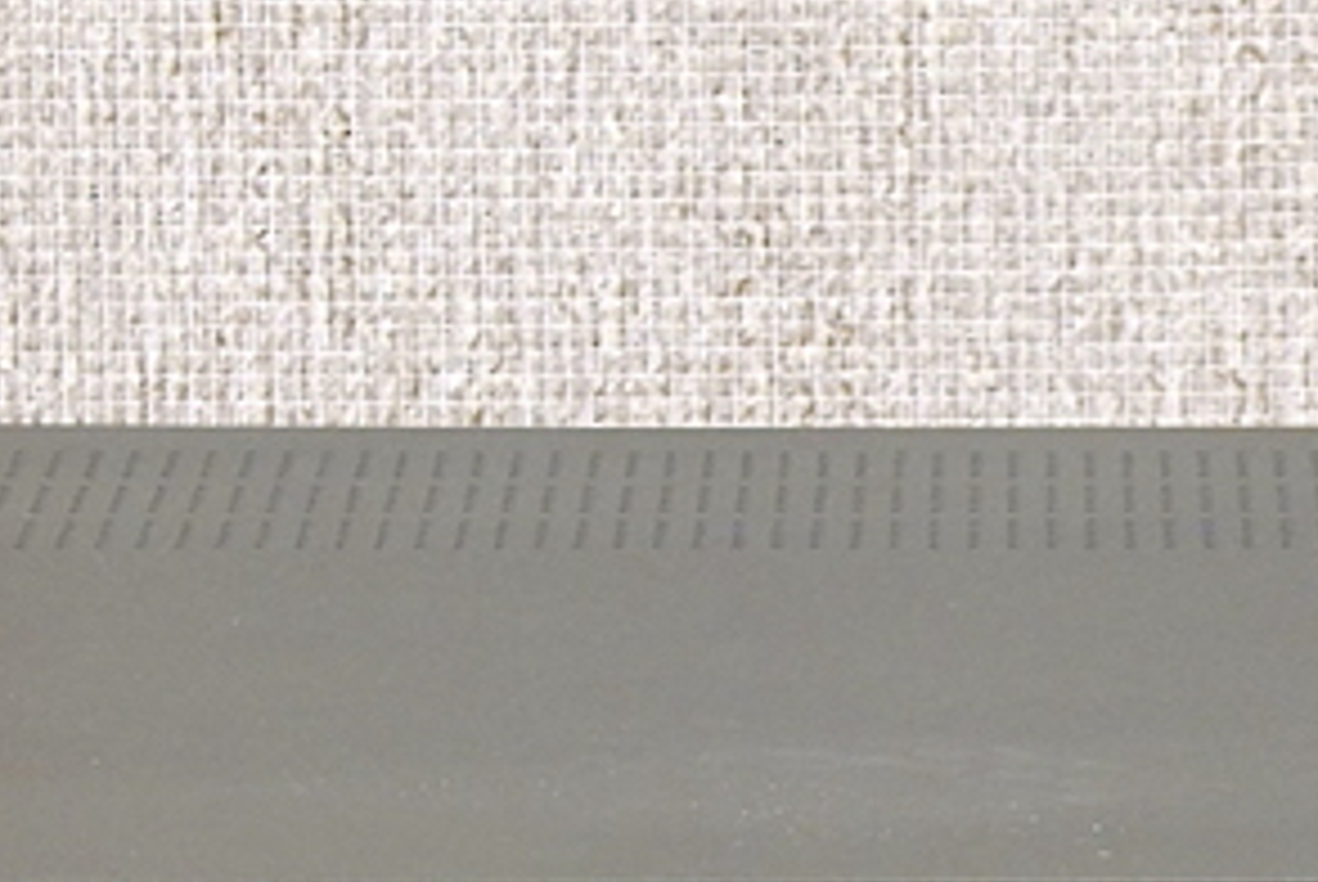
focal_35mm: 422
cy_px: 1238
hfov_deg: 4.9
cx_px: 1129
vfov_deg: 3.3
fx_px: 15465
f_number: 5.2
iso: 200
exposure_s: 1/2
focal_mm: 22.3
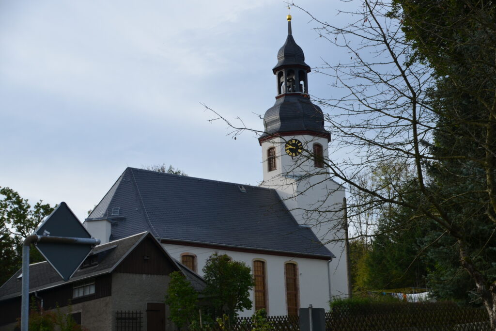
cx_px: 248
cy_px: 166
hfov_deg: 27.0
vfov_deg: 18.2
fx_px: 1033
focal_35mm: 75
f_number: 6.3
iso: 400
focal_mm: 50
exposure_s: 1/1600
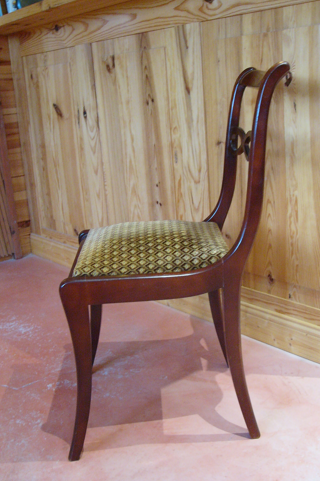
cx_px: 177
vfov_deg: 46.4
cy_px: 239
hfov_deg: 31.9
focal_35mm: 42
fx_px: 560
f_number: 2.8
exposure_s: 1/4
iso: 200
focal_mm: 6.6
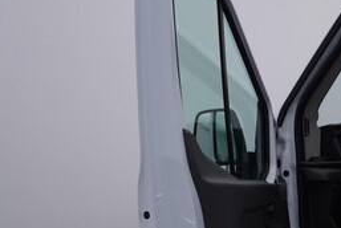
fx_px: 730
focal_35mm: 77
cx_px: 333
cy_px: 184
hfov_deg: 25.1
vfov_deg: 17.6
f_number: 5.6
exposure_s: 1/125
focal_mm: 24
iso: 125
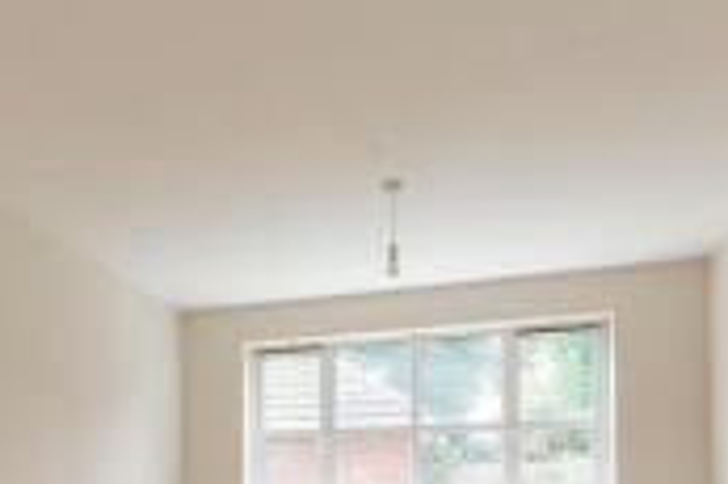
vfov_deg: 35.8
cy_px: 490
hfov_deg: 55.6
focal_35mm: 33
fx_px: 667
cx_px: 223
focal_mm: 12
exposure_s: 1/2.5
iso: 320
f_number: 9
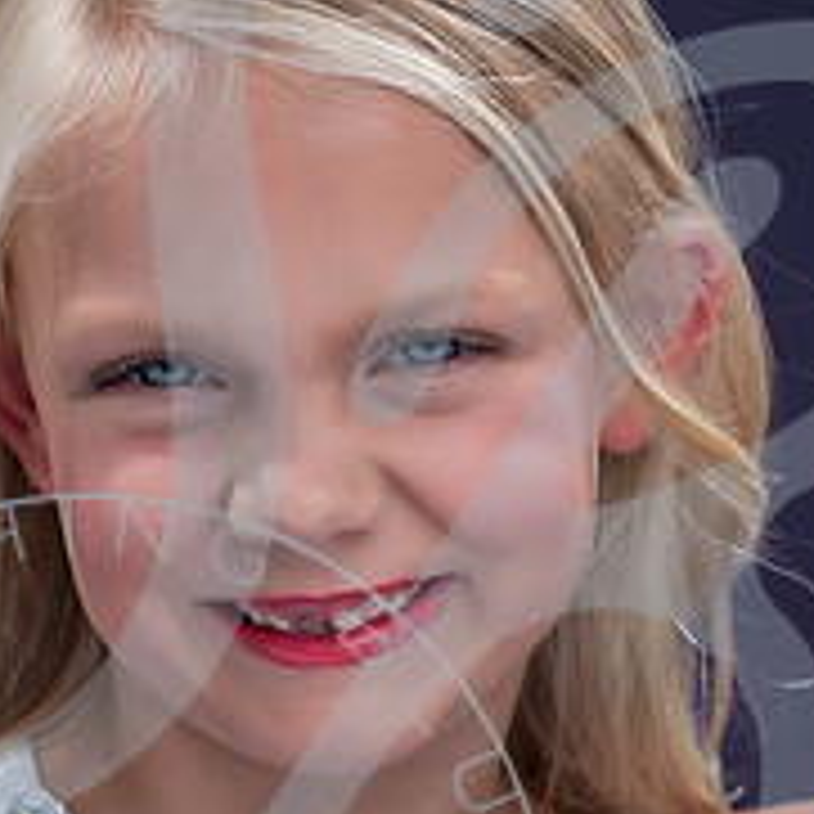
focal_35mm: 136
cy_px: 578
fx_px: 3618
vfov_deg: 12.8
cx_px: 315
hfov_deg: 12.8
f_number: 4.5
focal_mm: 50
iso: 50
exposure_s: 1/200
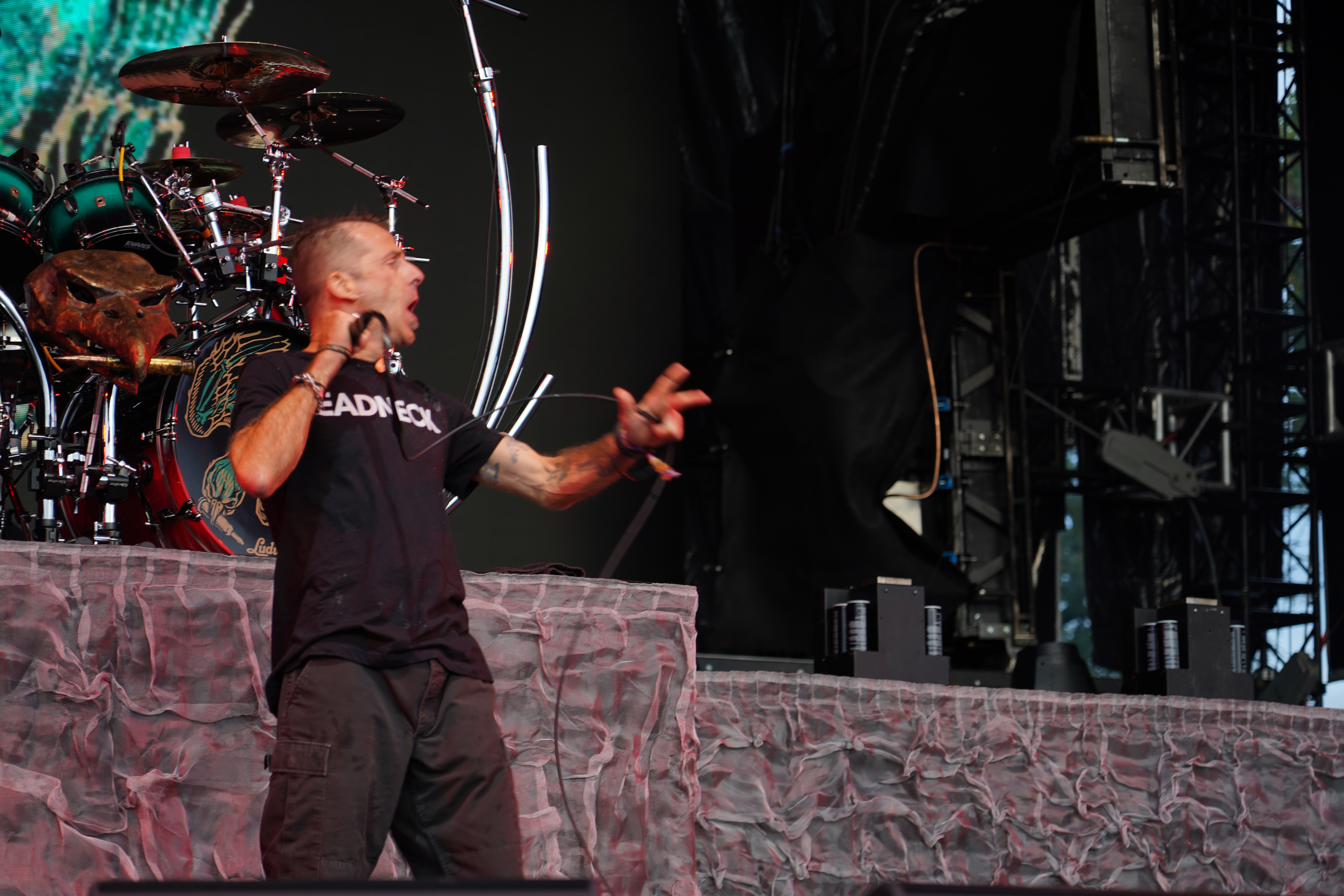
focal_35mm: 105
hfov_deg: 19.5
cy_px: 448
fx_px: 3920
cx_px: 672
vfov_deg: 13.0
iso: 200
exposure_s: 1/125
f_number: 4
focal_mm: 105
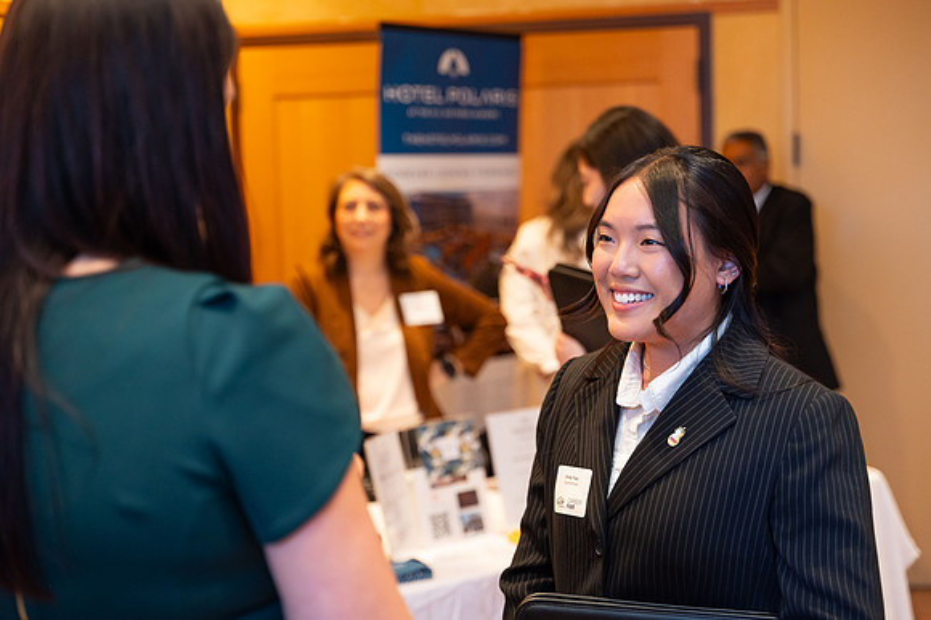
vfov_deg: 22.2
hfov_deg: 32.9
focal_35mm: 61
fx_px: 1577
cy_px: 310
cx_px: 466
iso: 2500
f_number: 2.8
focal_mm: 61
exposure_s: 1/100
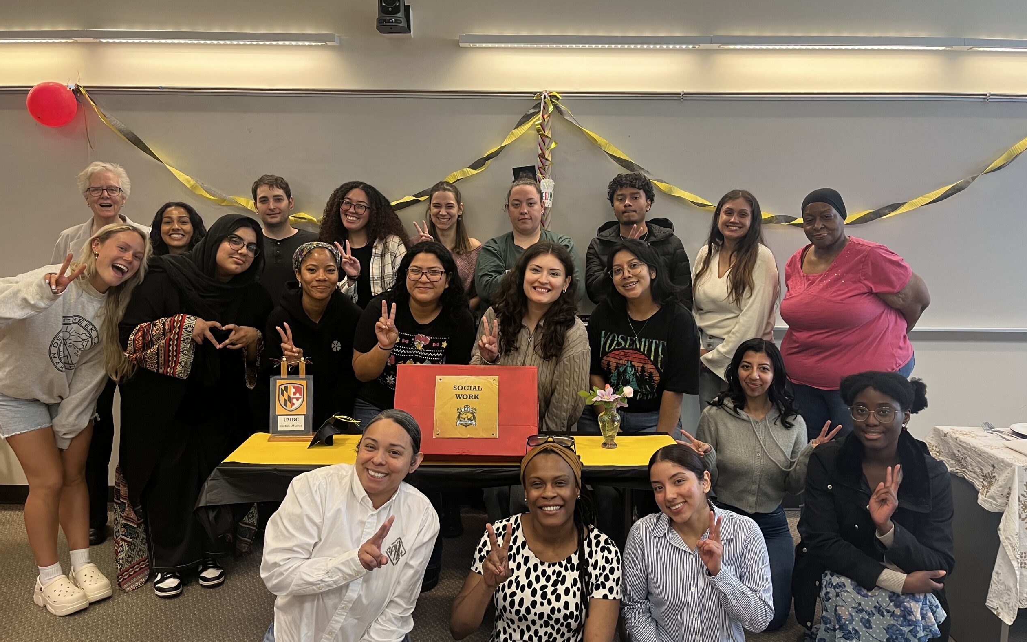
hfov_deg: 66.5
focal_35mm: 28
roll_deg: +1.3
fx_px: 784
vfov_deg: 44.5
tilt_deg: -5.0
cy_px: 312
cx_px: 507
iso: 125
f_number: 1.6
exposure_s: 1/60
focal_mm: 5.1
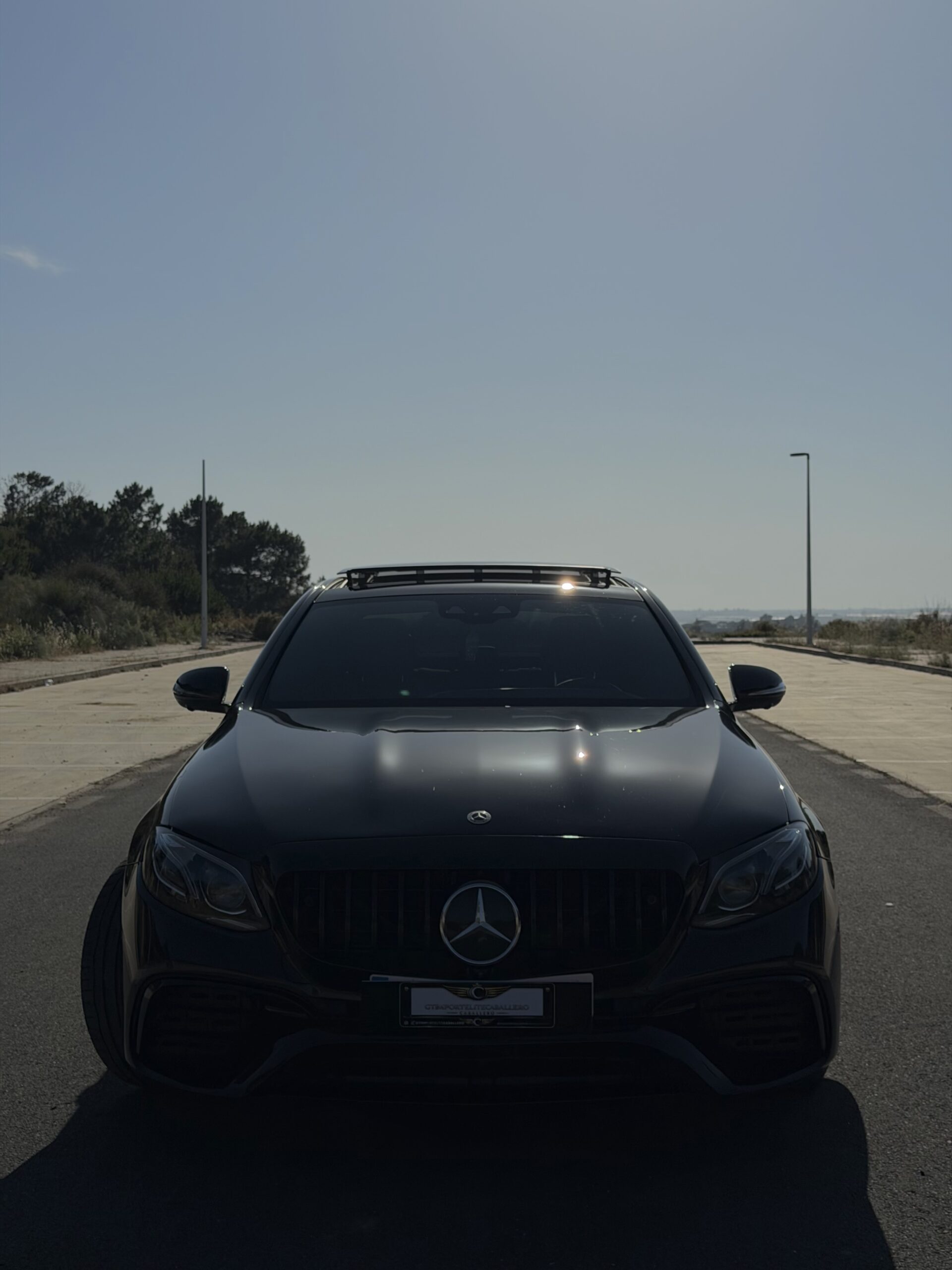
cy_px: 635
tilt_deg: -0.4
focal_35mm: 48
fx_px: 1760
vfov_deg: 39.7
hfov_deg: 30.3
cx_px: 476
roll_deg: +0.9
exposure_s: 1/43478
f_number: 1.78
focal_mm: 6.76
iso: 64
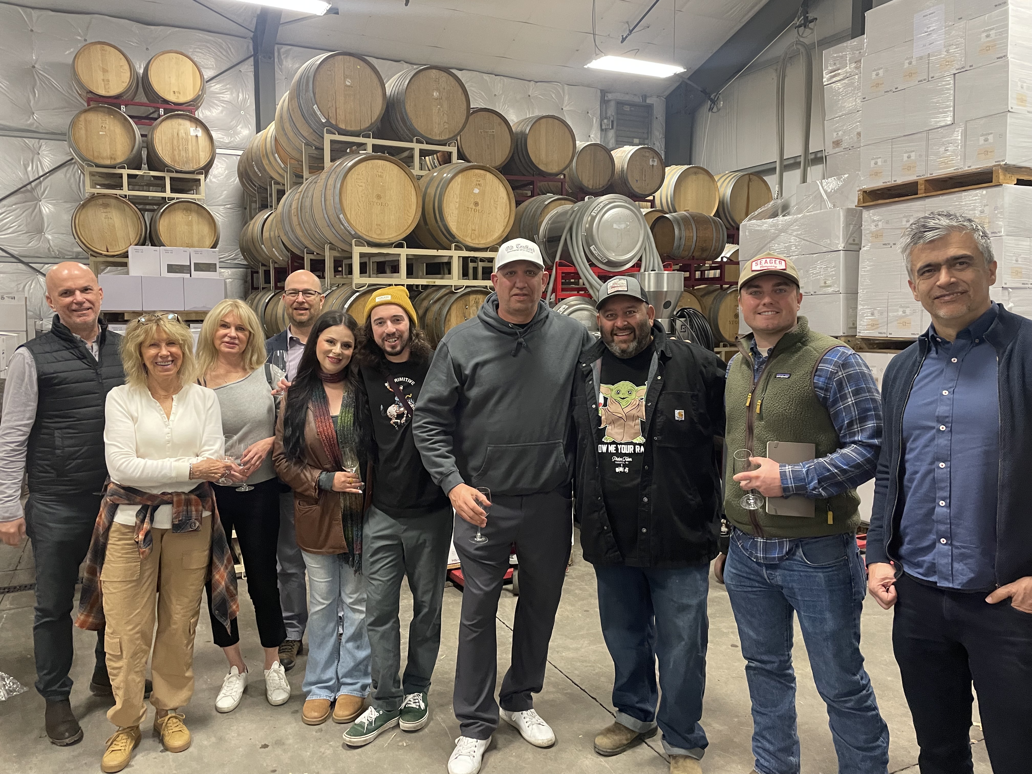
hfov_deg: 67.3
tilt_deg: -5.0
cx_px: 516
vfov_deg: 53.1
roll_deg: +0.8
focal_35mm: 26
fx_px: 775
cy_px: 387
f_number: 1.6
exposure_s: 1/60
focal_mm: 4.2
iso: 250
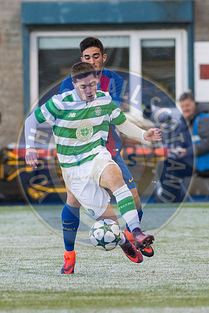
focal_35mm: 450
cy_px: 156
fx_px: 3918
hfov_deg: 3.1
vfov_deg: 4.6
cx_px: 104
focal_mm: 300
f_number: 4.5
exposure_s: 1/1000
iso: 800
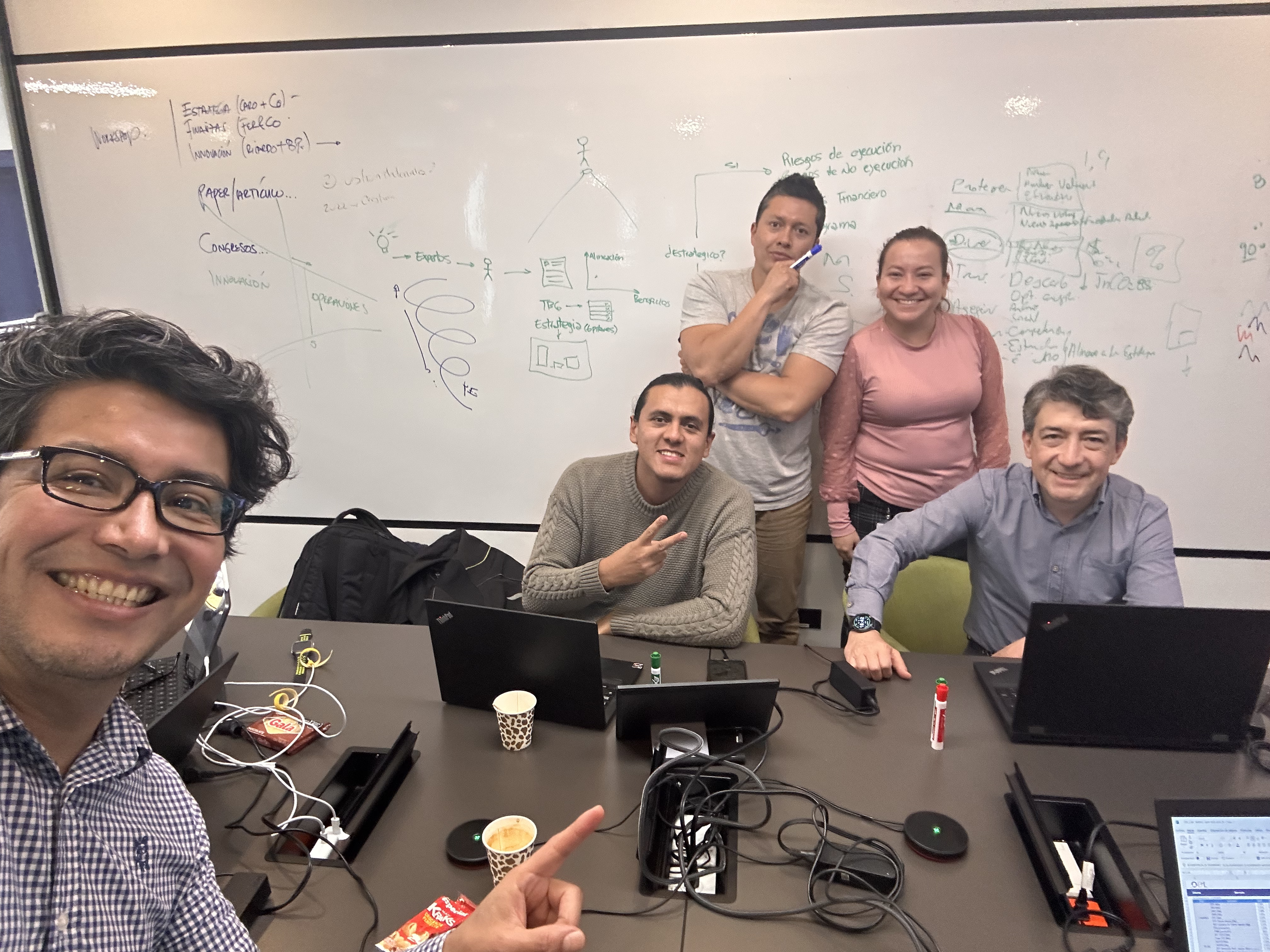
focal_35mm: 23
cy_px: 476
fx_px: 844
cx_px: 635
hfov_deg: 73.9
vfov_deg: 58.9
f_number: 1.9
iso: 200
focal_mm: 2.69
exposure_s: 1/60
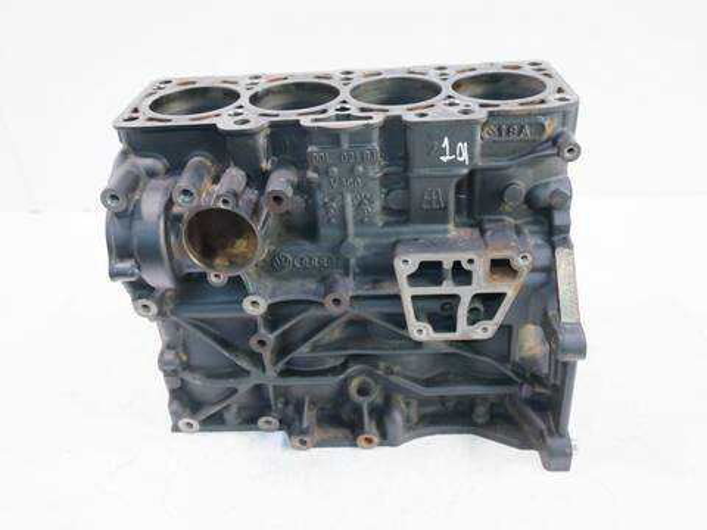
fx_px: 654
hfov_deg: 56.8
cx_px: 354
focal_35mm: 32
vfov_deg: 44.2
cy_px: 265
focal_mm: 16
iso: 640
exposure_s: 1/60
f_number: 3.9
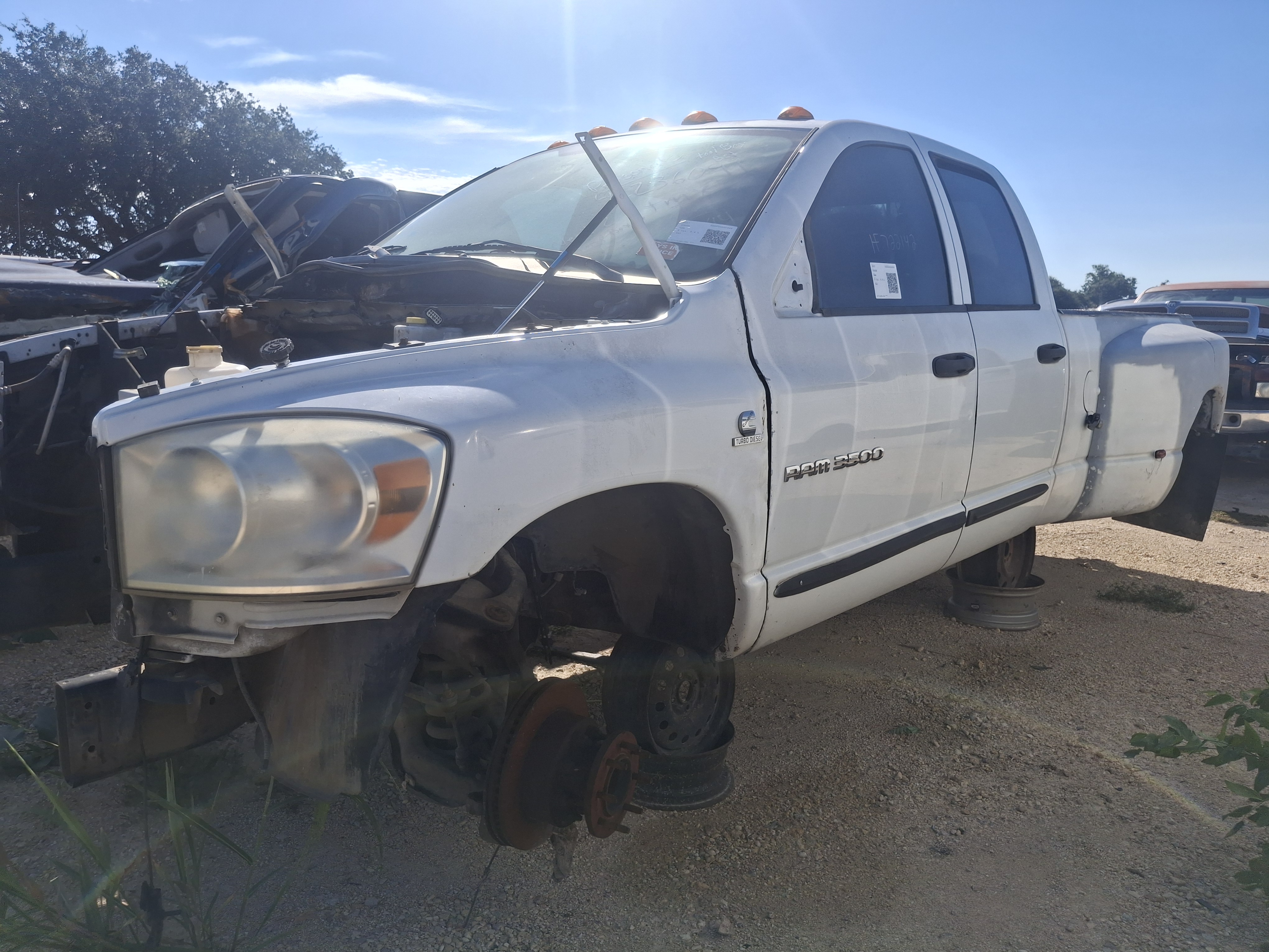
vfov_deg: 54.9
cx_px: 634
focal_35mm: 25
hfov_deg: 69.4
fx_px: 916
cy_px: 476
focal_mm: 4.69
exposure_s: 1/3759
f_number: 1.8
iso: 32
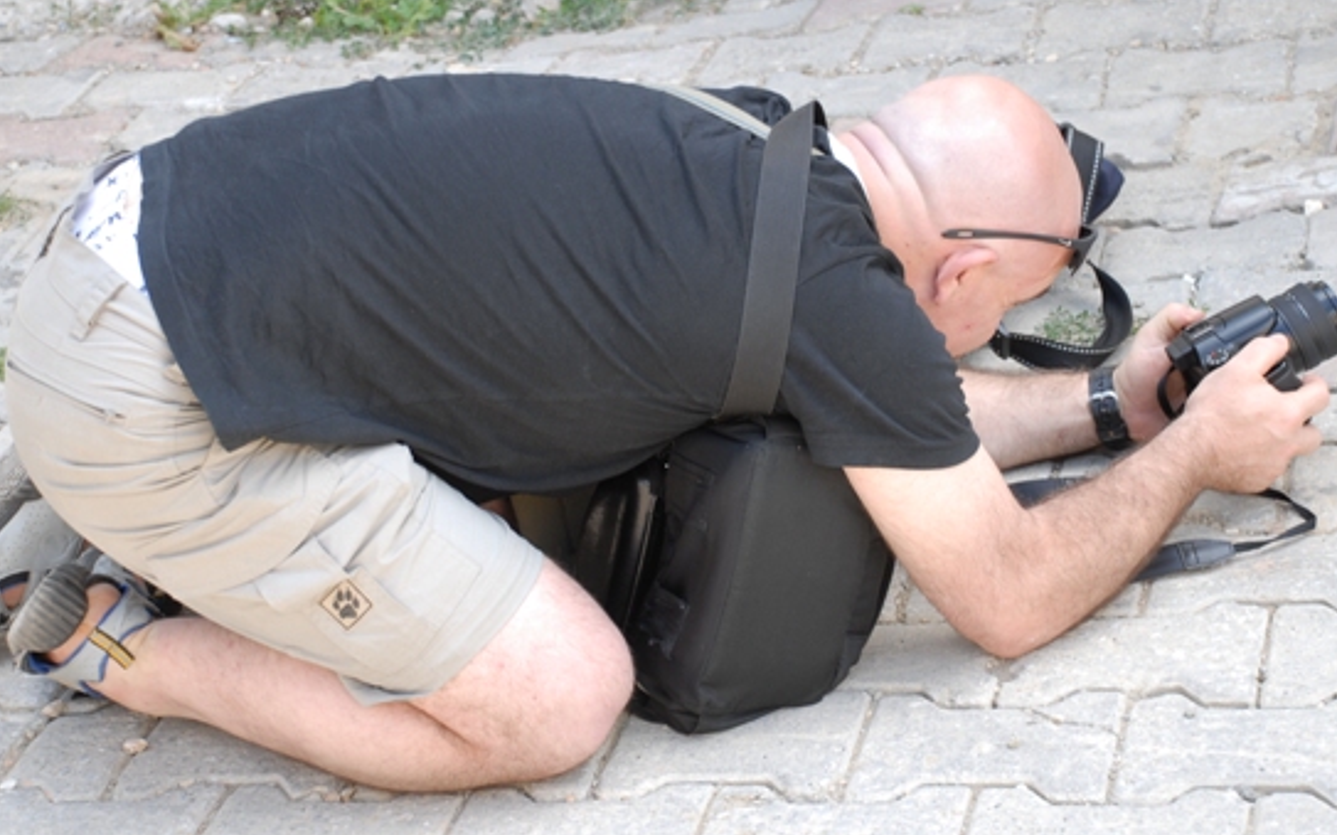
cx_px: 675
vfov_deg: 13.9
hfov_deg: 22.1
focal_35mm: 94
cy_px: 389
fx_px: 3424
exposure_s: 1/125
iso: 200
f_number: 5.6
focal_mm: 52
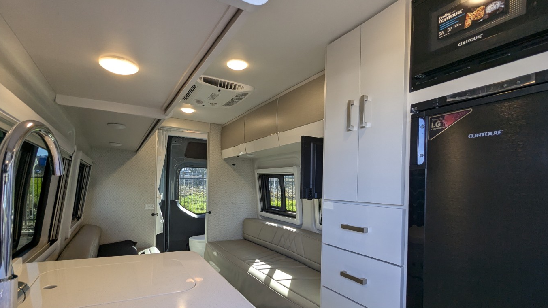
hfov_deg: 92.7
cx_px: 274
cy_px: 189
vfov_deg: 60.4
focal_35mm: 18
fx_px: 262
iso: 87
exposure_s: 1/151
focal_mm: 2.35
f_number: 2.2
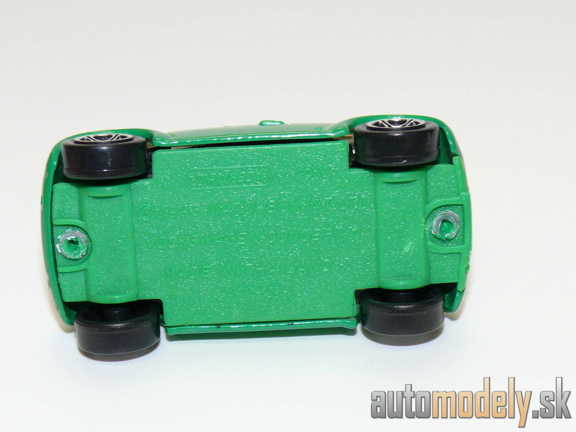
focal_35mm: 93
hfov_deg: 21.1
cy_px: 216
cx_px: 288
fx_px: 1547
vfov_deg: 15.9
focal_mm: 12.7
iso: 100
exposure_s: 1/30
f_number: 4
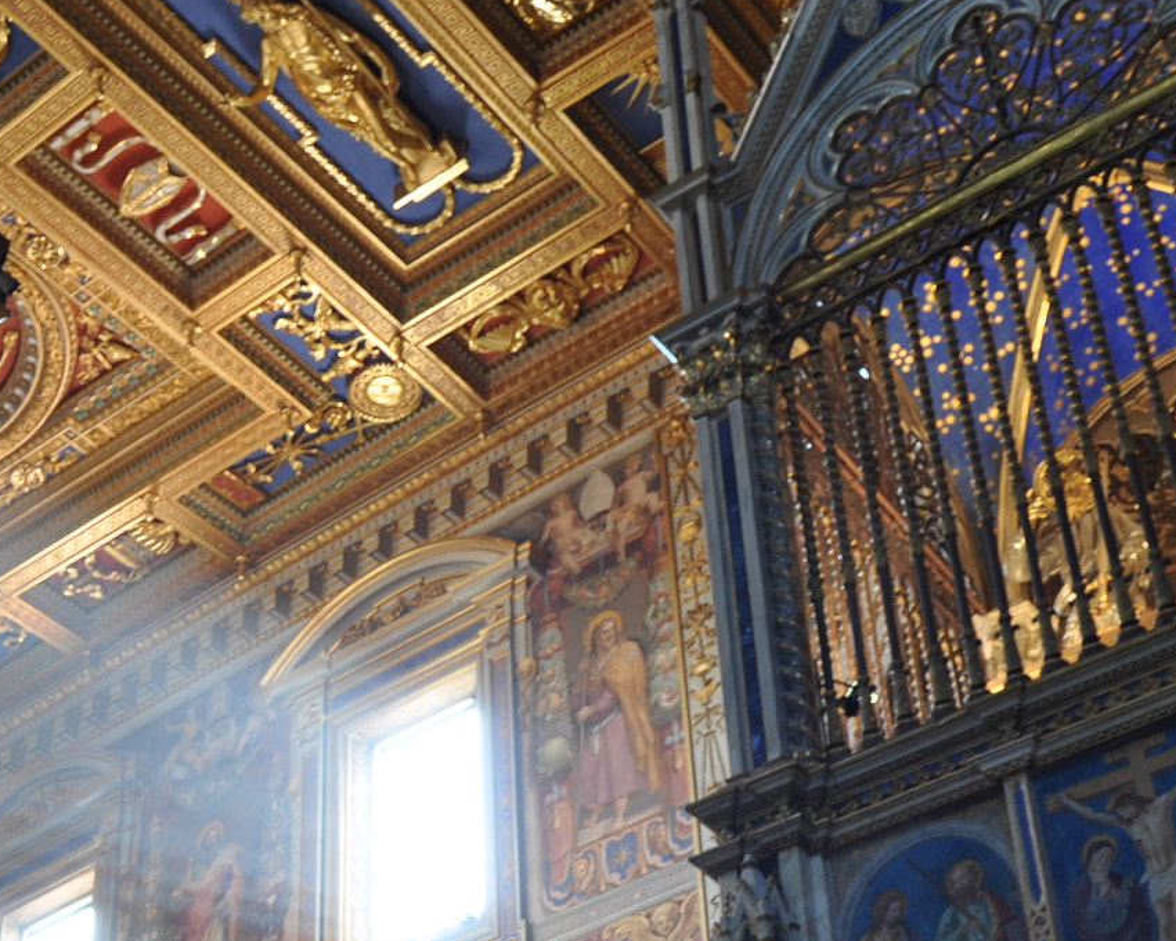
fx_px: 2123
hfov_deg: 30.7
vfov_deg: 24.1
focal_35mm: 61
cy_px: 905
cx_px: 400
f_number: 4.5
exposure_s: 1/10
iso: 200
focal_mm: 18
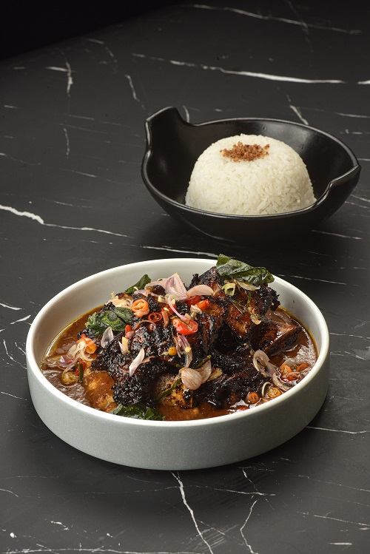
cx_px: 185
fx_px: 1540
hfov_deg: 13.7
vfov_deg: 20.4
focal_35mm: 100
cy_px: 277
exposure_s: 1/80
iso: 320
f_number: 16
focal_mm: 100
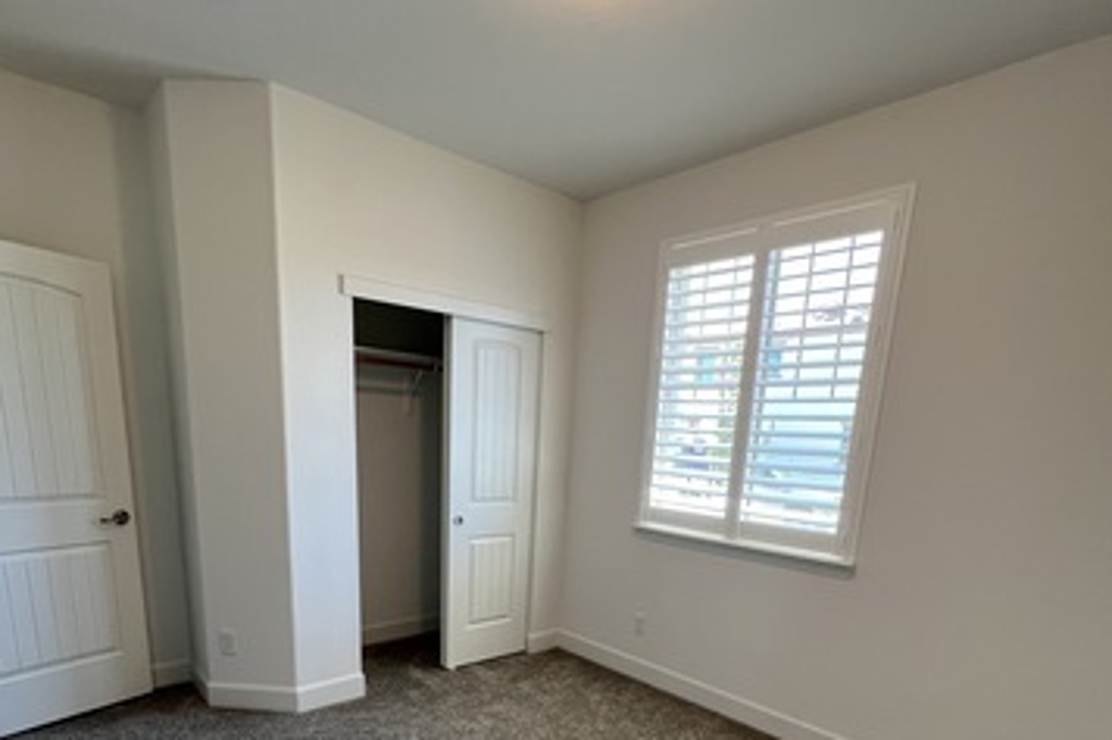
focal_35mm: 19
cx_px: 542
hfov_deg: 86.9
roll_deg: -2.9
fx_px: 587
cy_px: 581
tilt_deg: -12.6
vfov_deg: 59.9
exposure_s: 1/120
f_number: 1.8
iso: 125
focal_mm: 1.57
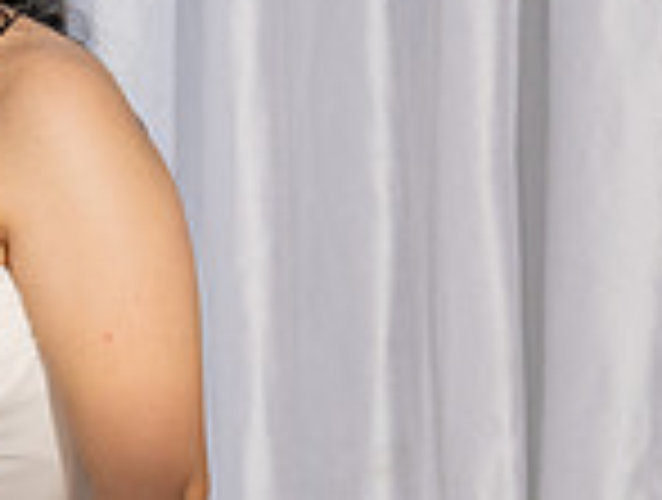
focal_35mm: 174
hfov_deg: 10.7
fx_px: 3336
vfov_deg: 8.6
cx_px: -455
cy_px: 408
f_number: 5.6
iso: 800
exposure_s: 1/160
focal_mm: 46
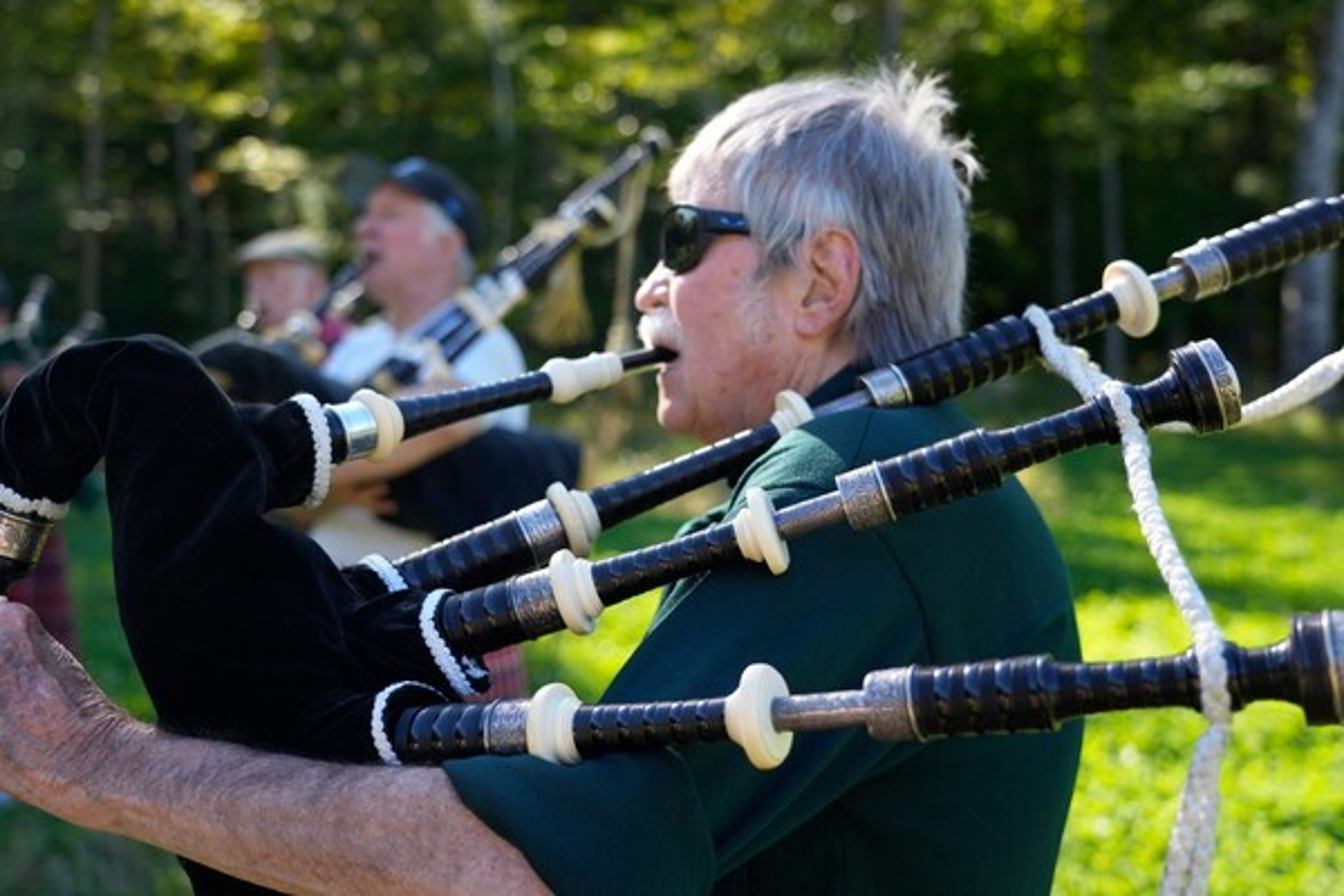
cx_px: 672
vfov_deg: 31.2
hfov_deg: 45.4
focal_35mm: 43
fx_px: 1605
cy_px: 448
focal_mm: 43
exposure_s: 1/400
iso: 250
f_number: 4
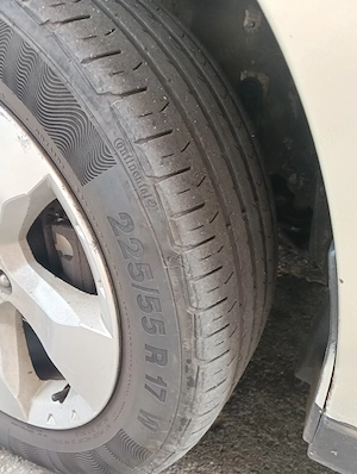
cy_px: 237
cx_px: 178
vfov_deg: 65.2
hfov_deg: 51.5
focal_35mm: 27
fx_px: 370
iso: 100
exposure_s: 1/33.3
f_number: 1.8
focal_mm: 3.98
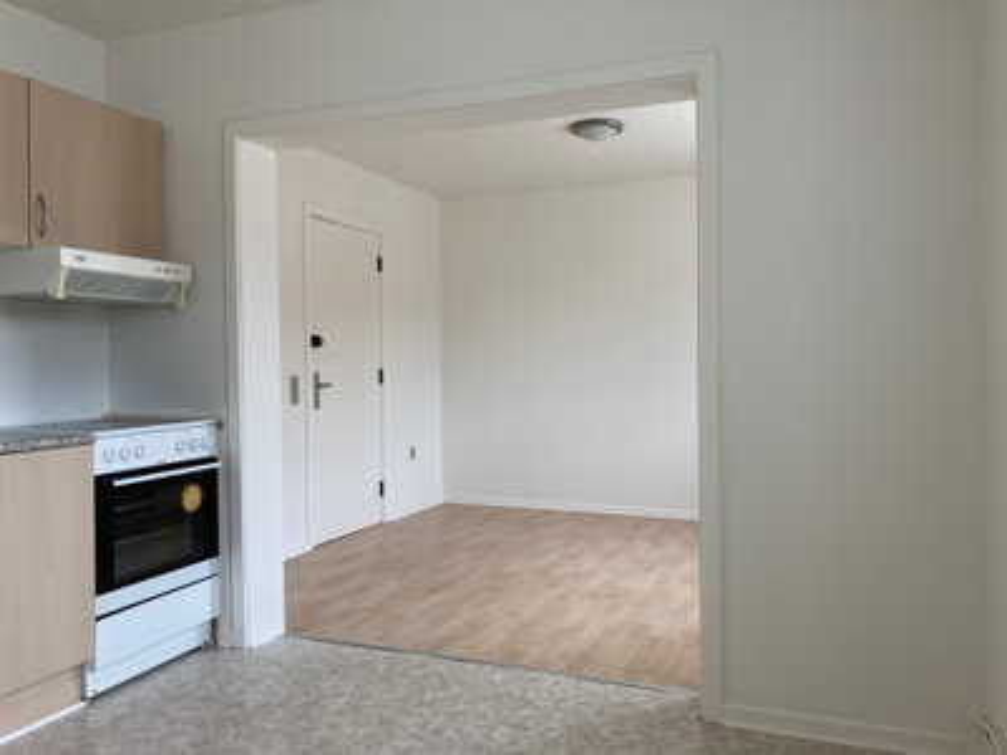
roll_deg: -0.2
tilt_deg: +0.0
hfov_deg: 63.4
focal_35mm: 28
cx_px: 504
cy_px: 378
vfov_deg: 49.7
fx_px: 815
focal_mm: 3.99
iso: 32
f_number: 1.8
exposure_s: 1/121
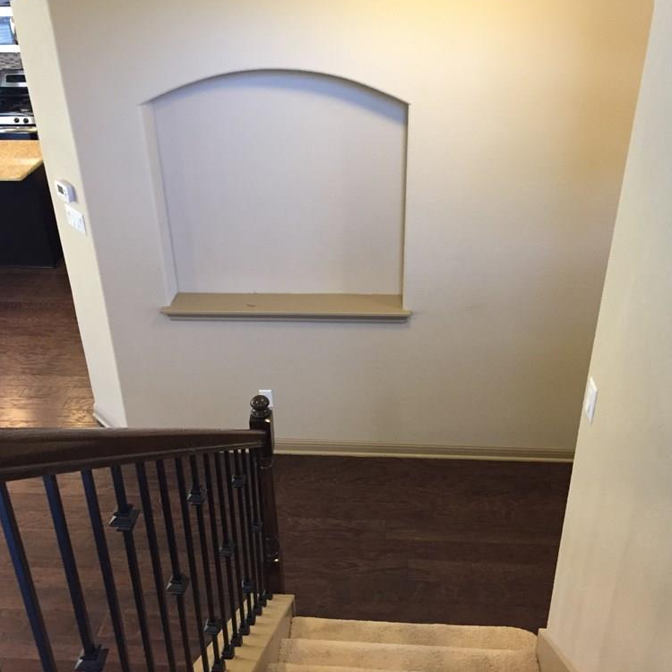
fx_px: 769
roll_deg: +0.7
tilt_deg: -29.8
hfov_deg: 47.2
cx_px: 329
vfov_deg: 47.2
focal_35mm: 35
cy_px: 332
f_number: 2.2
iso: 160
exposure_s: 1/30
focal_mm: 4.15
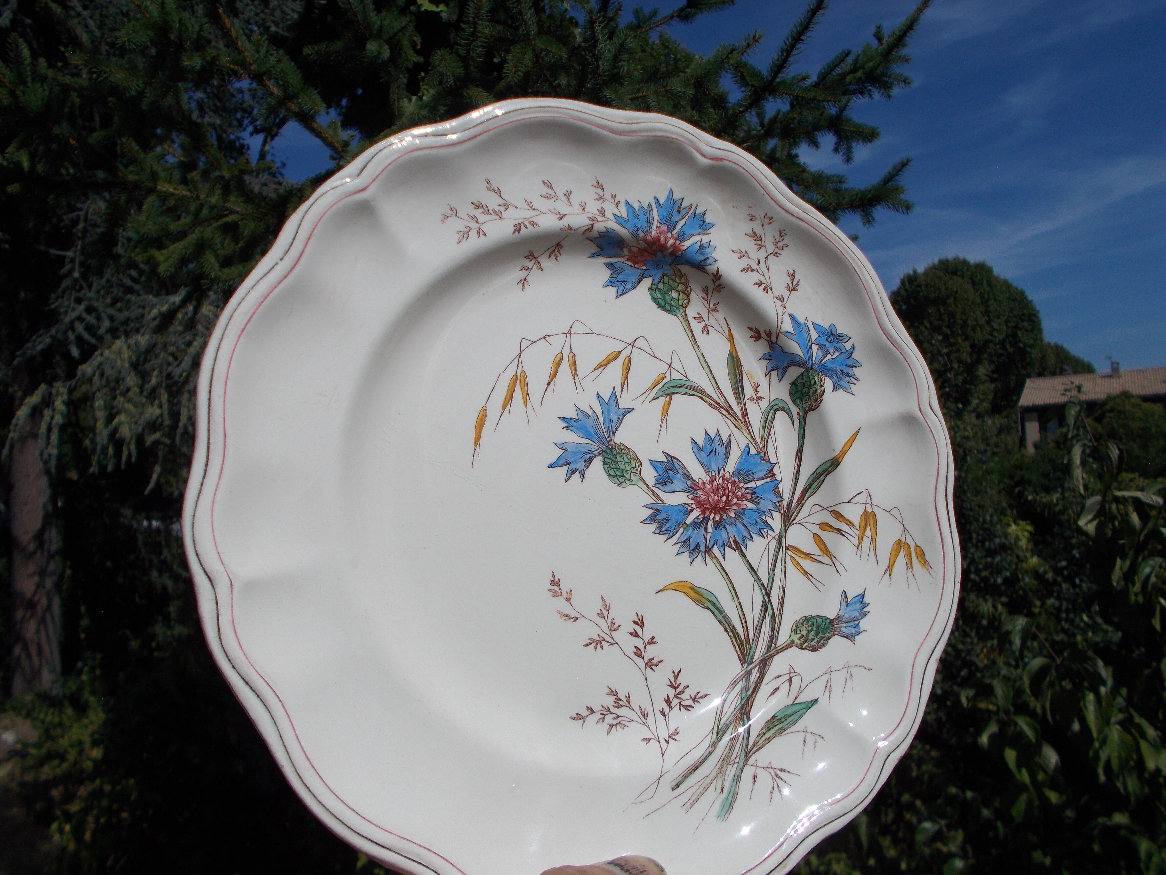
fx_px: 1011
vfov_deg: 46.8
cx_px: 583
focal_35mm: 30
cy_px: 438
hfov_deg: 60.0
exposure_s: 1/500
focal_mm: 5.3
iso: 80
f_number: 8.6
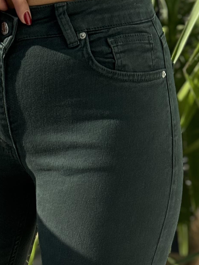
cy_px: 396
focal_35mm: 157
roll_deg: +2.3
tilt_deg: -41.0
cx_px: 21
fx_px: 1203
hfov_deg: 9.4
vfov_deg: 12.0
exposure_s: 1/1133
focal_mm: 6.76
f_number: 1.78
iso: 64
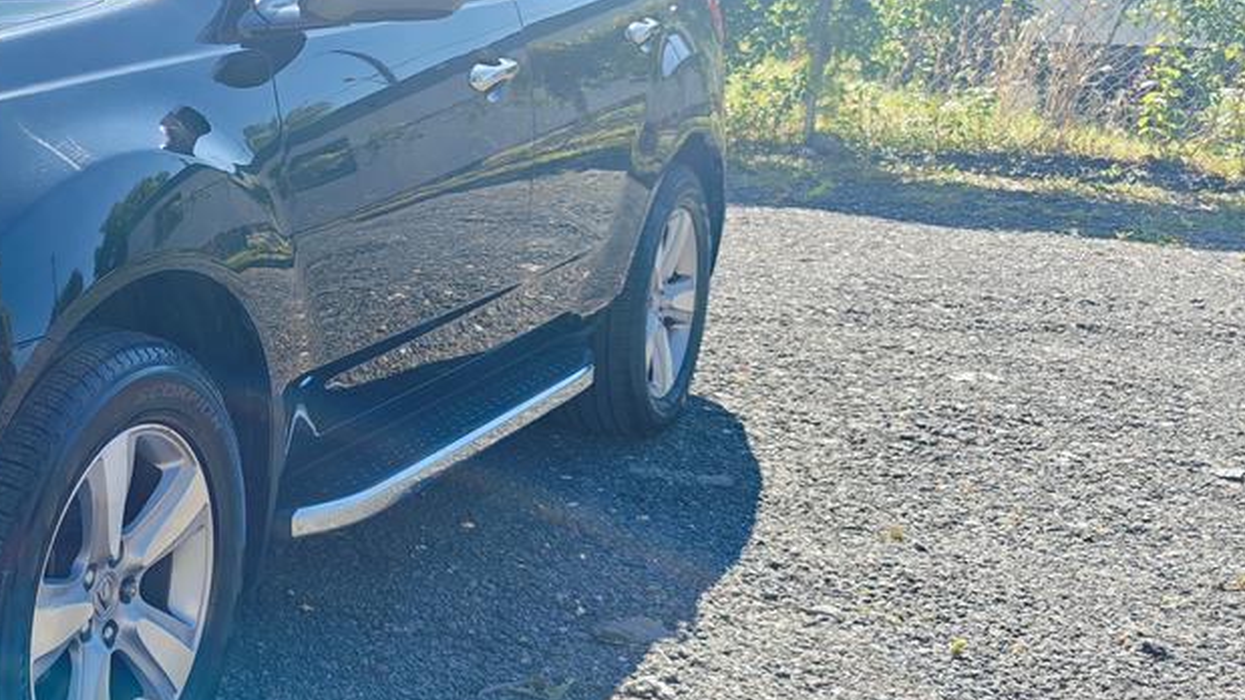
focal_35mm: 54
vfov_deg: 22.2
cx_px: -33
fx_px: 1782
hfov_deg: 34.6
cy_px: 332
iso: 64
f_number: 1.7
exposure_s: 1/362
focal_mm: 6.06
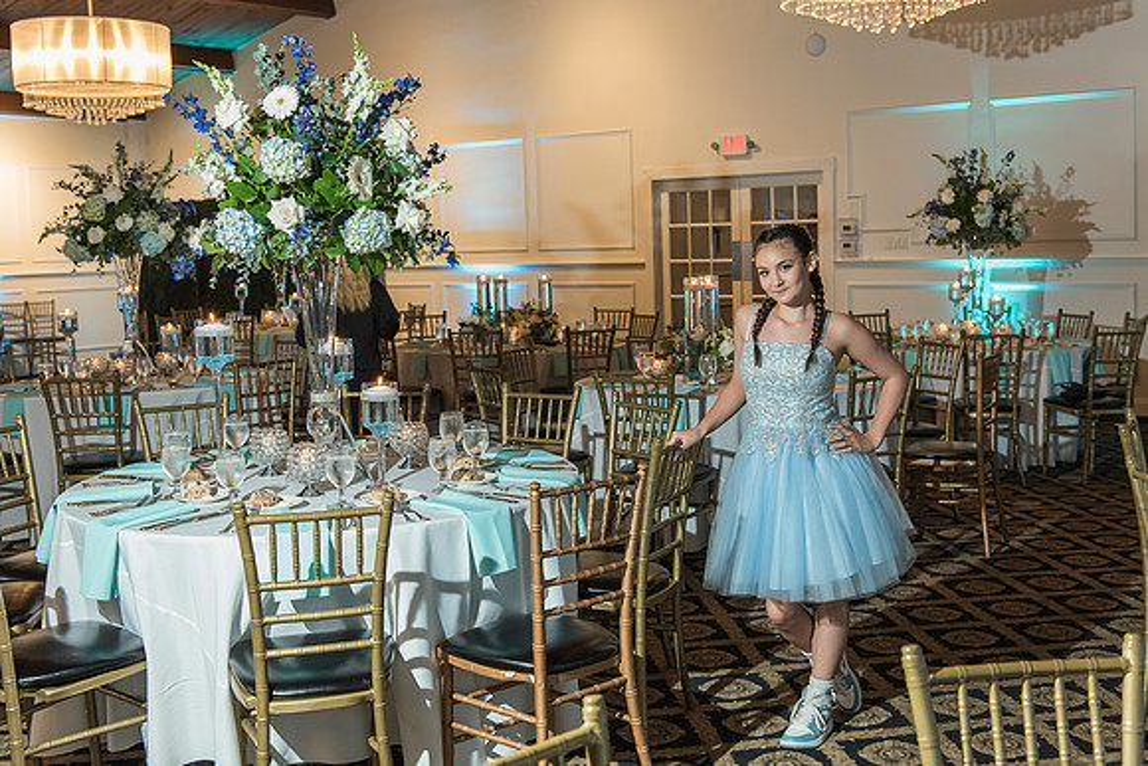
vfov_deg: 31.7
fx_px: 1349
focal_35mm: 42
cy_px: 361
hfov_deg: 46.1
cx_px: 607
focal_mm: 40
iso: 2000
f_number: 4
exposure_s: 1/60
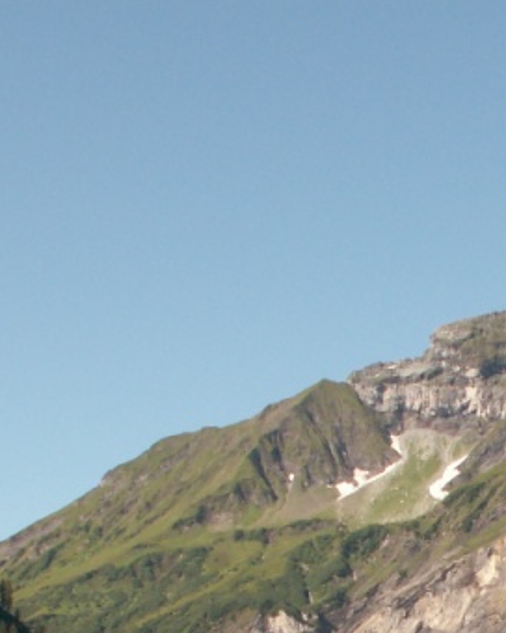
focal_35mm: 103
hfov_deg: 14.5
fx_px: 1928
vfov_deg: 18.0
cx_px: 592
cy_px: 674
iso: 50
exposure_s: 1/160
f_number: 5.6
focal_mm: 5.86
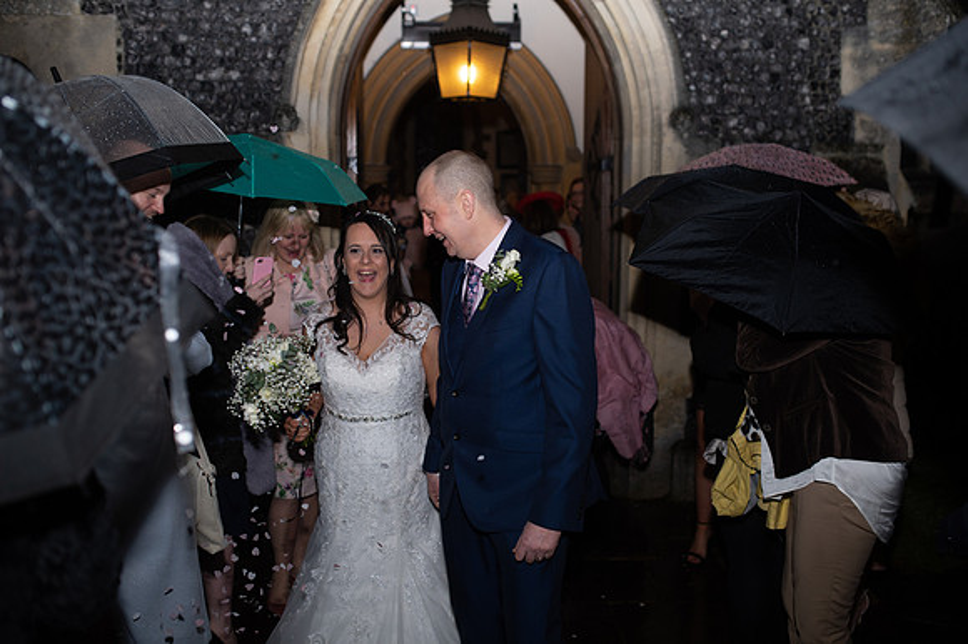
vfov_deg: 37.8
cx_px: 484
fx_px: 941
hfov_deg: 54.5
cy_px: 322
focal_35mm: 35
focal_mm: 35
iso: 640
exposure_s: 1/400
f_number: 2.5
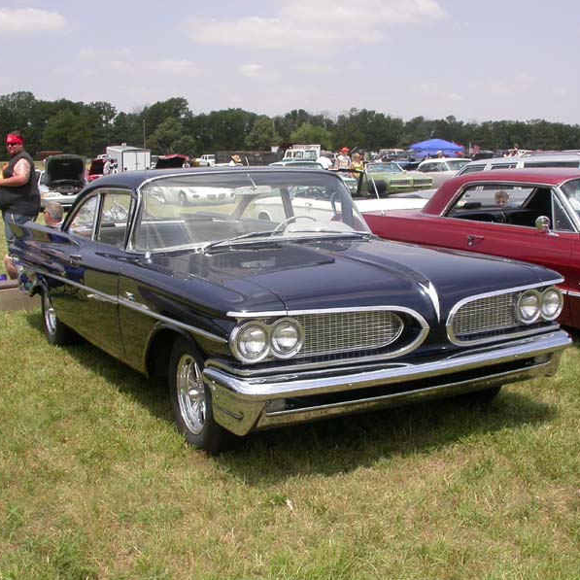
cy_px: 290
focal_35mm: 45
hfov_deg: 37.5
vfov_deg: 37.6
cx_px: 297
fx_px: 853
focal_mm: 7.85
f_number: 6.7
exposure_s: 1/362
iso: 100
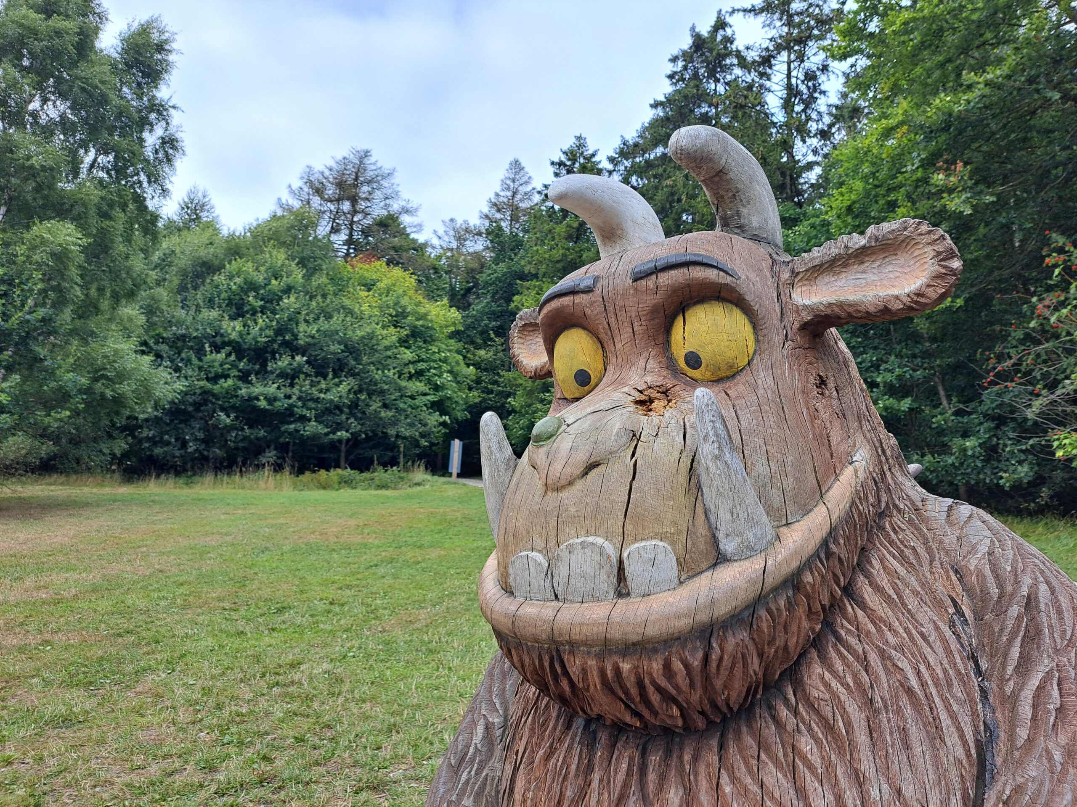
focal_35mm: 24
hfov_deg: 71.6
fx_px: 747
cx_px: 538
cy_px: 404
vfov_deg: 56.8
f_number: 1.8
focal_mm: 5.23
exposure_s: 1/390
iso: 50
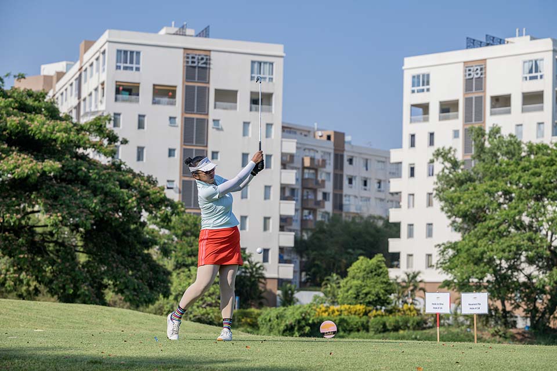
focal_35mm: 86
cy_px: 186
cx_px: 278
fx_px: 1331
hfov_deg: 23.6
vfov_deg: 15.9
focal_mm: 86
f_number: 4
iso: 500
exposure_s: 1/4000
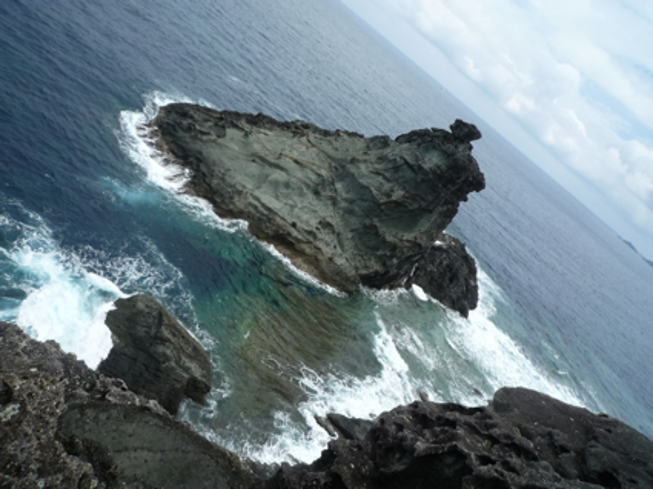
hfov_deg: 69.4
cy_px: 244
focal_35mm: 25
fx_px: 471
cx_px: 326
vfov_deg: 54.8
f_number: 5
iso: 100
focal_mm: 4.4
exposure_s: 1/800
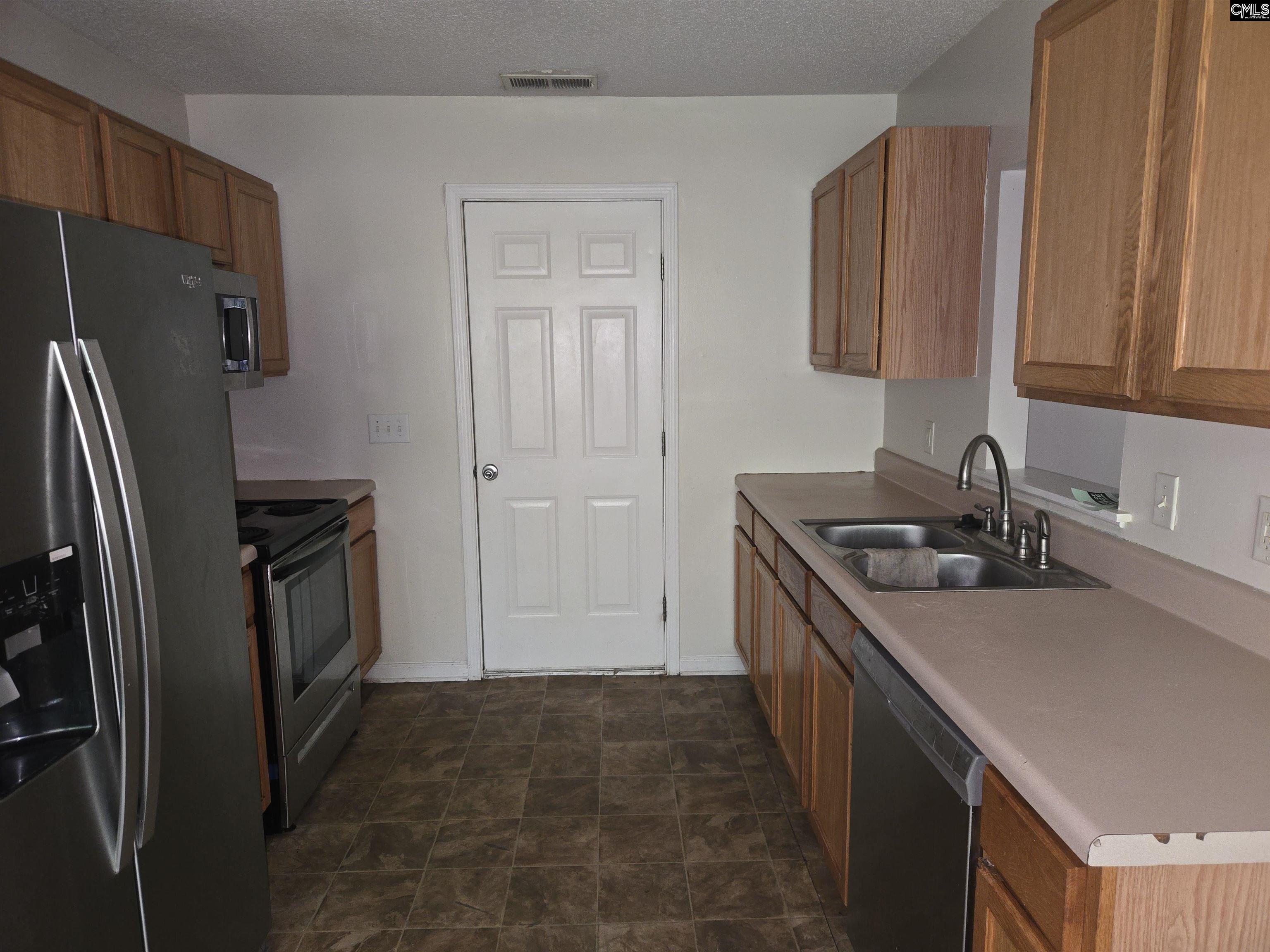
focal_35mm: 23
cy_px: 476
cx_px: 635
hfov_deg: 73.9
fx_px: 844
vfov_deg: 58.9
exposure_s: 1/17.2
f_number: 1.8
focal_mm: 5.4
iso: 125
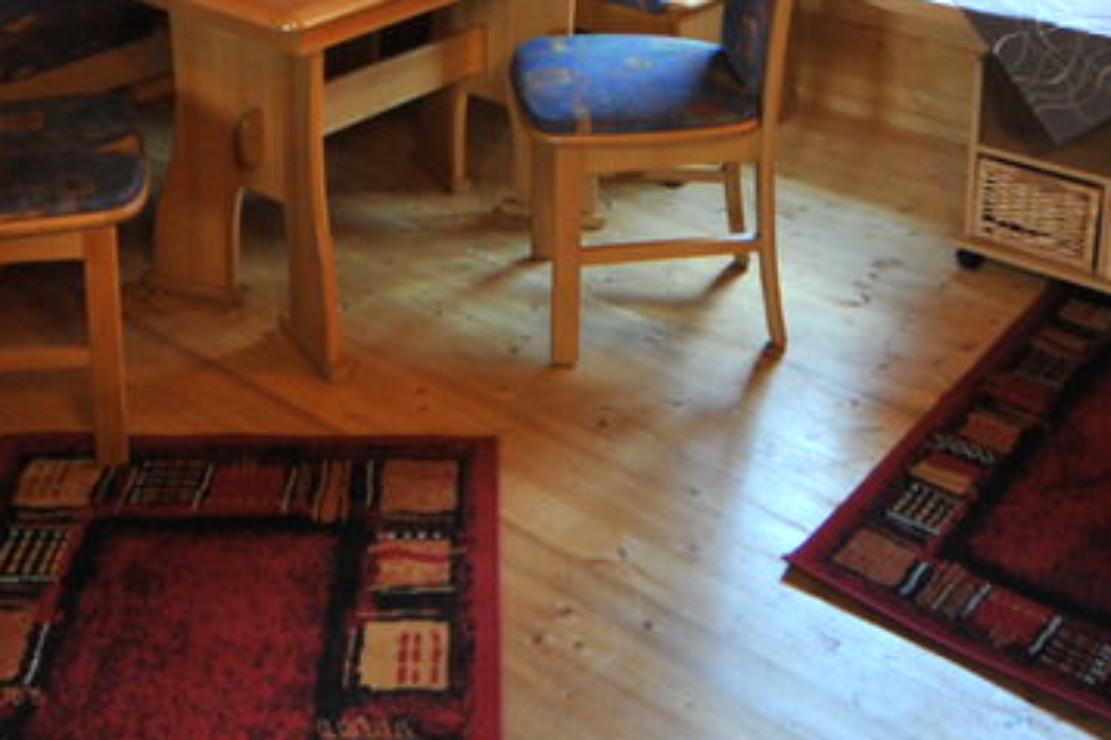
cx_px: 467
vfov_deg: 25.0
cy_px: -215
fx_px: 1450
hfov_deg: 41.8
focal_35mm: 47
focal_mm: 14
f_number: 4.5
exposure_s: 1/80
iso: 1250
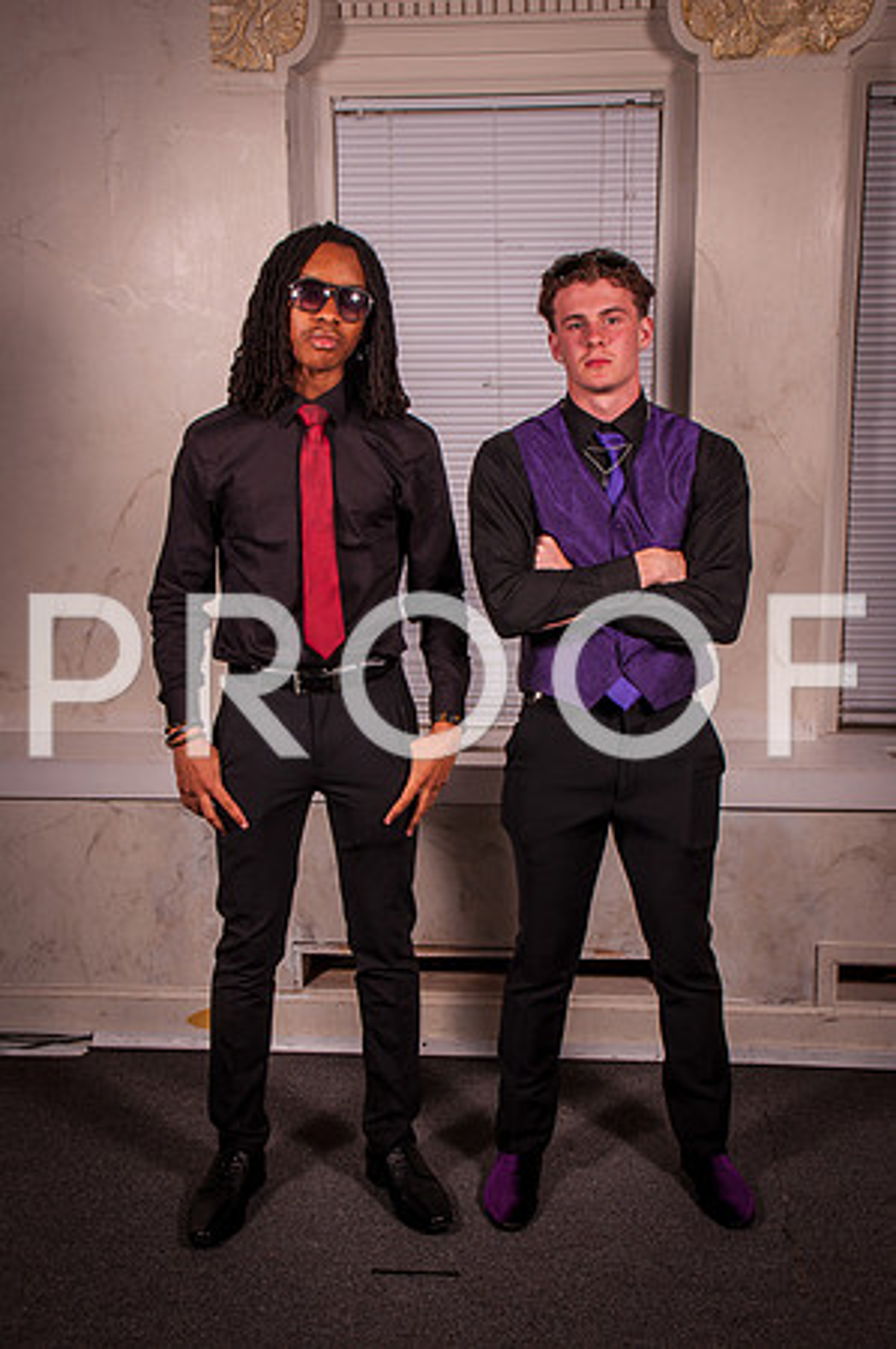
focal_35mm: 48
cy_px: 674
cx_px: 448
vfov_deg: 41.2
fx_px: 1796
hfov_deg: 28.0
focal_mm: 32
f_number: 14
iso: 200
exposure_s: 1/125
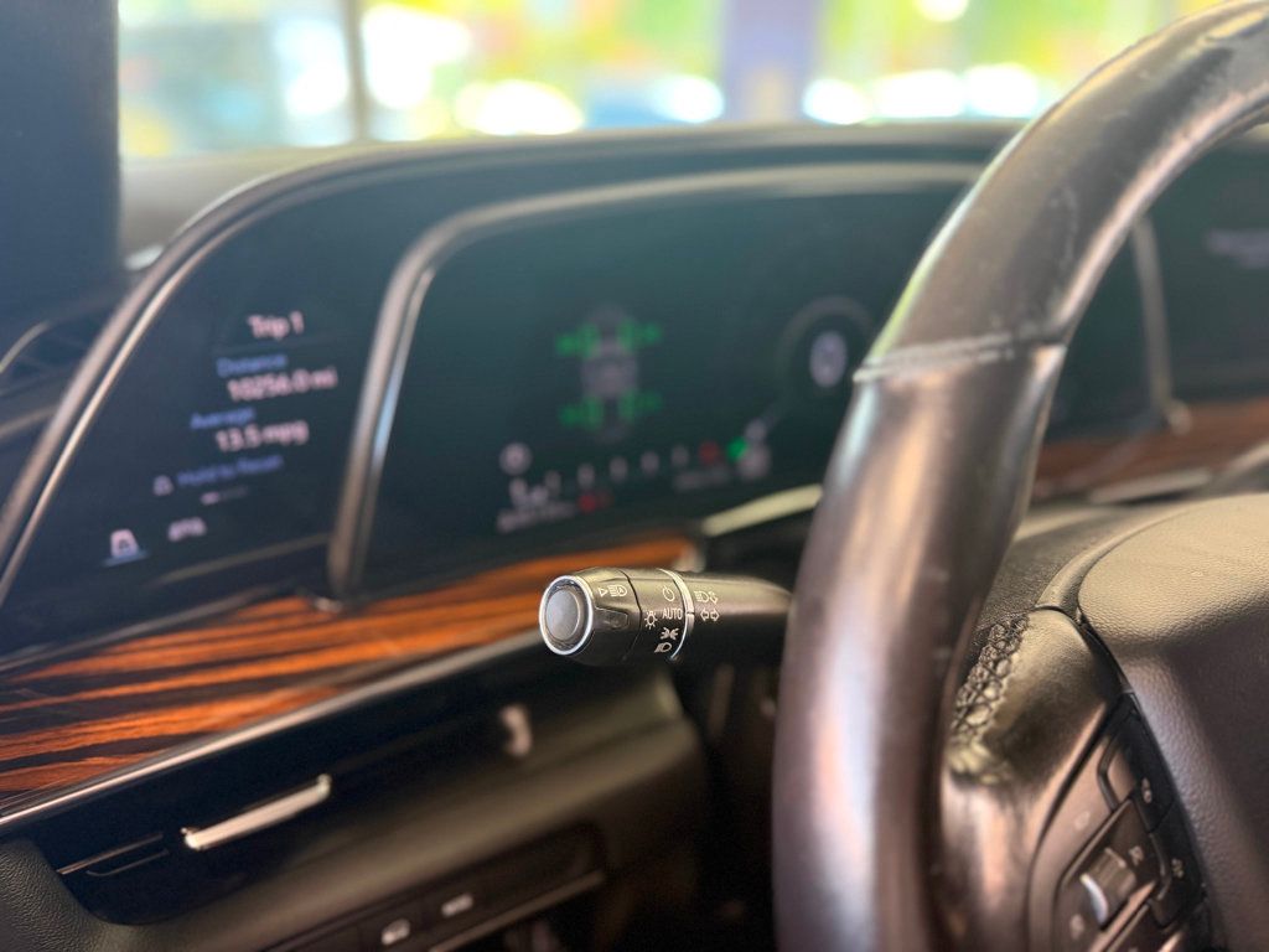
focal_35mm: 24
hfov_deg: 71.6
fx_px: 880
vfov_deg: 56.8
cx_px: 634
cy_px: 476
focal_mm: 6.76
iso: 400
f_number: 1.78
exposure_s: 1/60
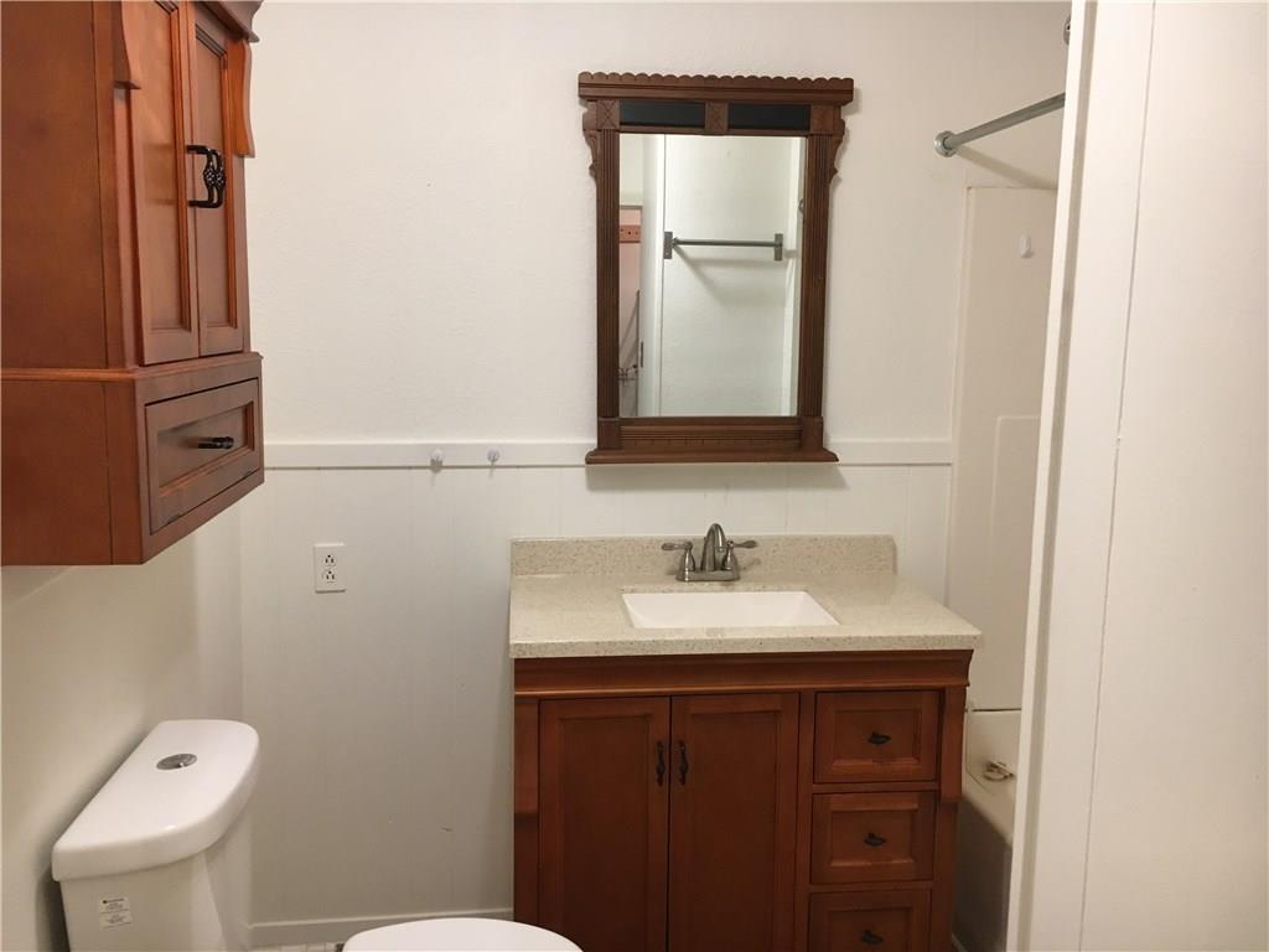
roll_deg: -1.6
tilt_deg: -8.1
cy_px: 476
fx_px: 1063
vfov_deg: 48.2
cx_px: 634
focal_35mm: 29
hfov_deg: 61.7
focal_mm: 4.15
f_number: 2.2
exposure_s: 1/30
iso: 100
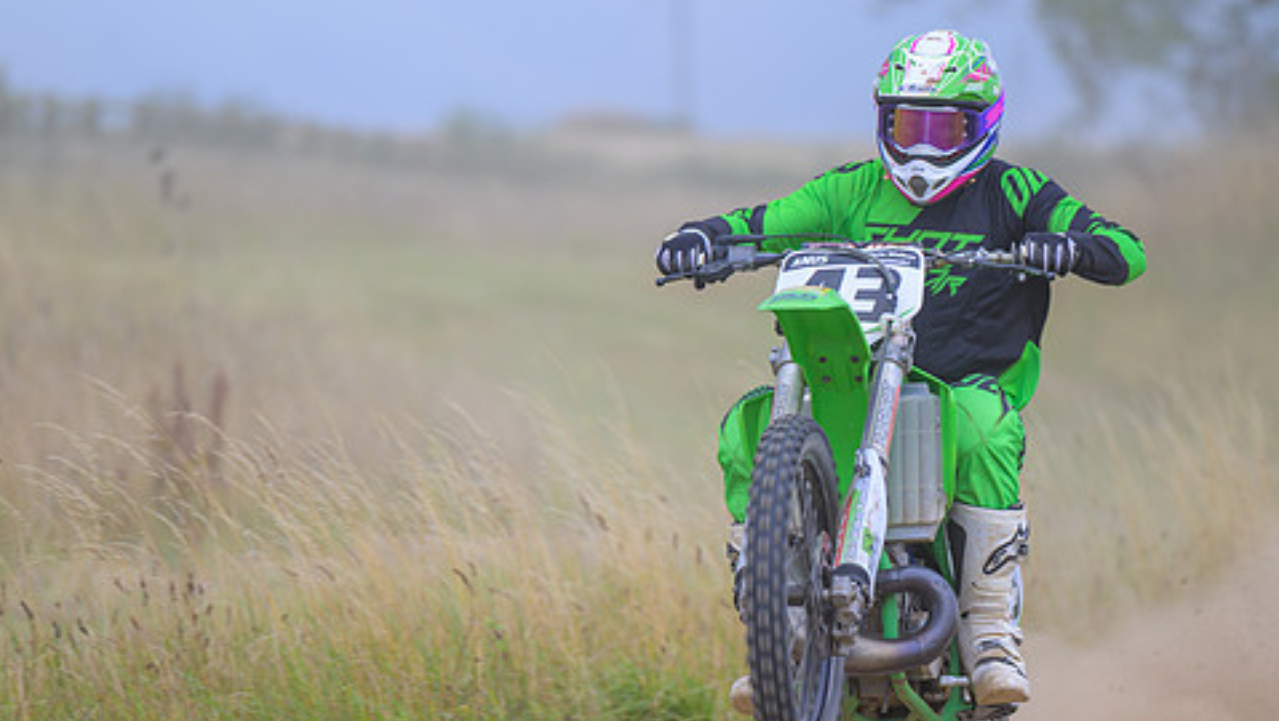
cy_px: 505
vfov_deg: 3.2
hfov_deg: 5.7
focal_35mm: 380
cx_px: 726
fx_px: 12894
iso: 64
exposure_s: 1/400
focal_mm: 200
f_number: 2.8
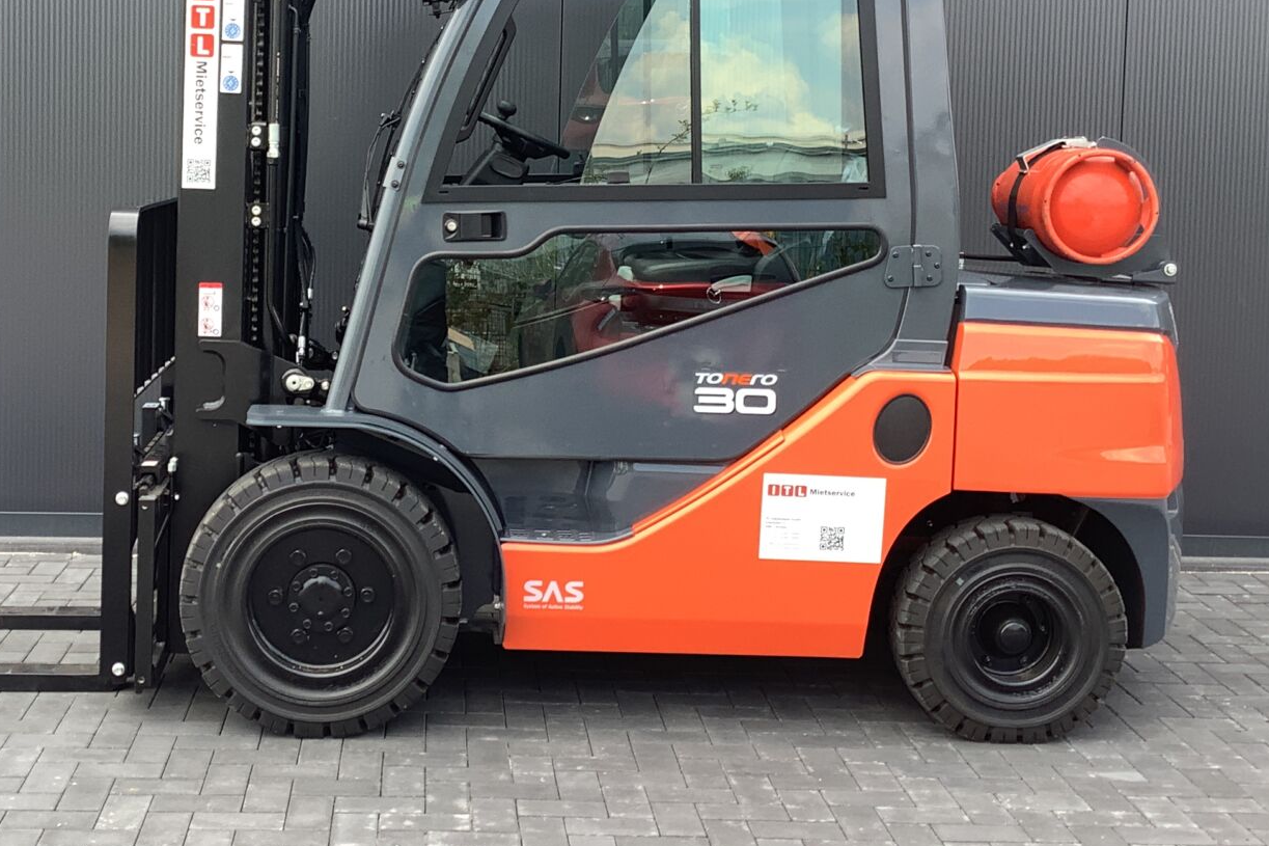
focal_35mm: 54
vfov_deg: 24.8
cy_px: 229
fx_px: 1903
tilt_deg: -1.5
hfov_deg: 36.7
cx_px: 486
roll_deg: -0.3
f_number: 2.4
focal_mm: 3.3
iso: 25
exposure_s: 1/150
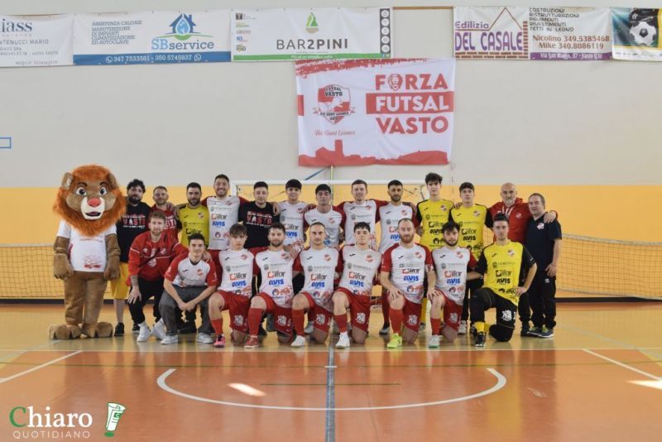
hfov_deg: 46.4
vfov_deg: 31.9
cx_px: 331
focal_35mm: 42
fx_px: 773
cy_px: 221
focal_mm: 28
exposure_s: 1/80
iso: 320
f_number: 3.5
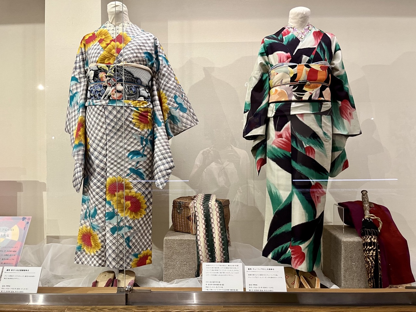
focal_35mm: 26
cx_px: 208
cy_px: 156
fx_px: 312
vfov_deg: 53.1
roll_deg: +0.7
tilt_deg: -0.4
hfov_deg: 67.3
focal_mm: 5.1
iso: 250
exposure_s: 1/50
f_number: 1.6
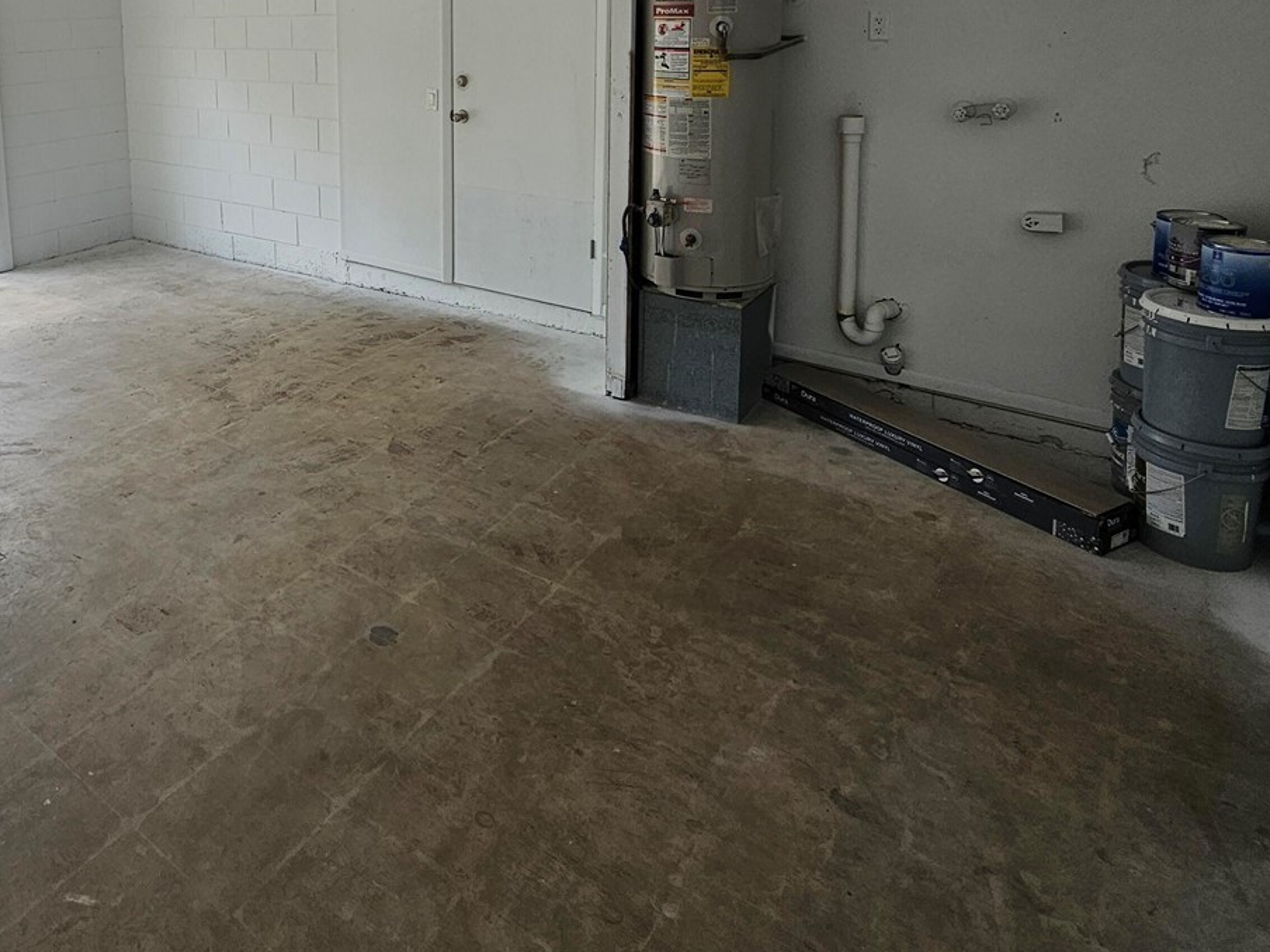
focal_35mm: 23
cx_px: 377
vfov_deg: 53.6
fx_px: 844
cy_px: 149
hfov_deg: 70.7
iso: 50
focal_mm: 2.2
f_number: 2.2
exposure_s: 1/249
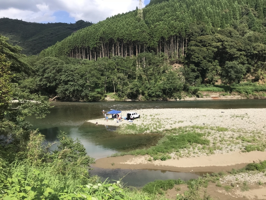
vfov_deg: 49.7
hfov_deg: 63.4
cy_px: 100
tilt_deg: -3.7
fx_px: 215
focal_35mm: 28
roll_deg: -0.3
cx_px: 133
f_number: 1.8
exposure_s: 1/1773
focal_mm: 3.99
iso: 20
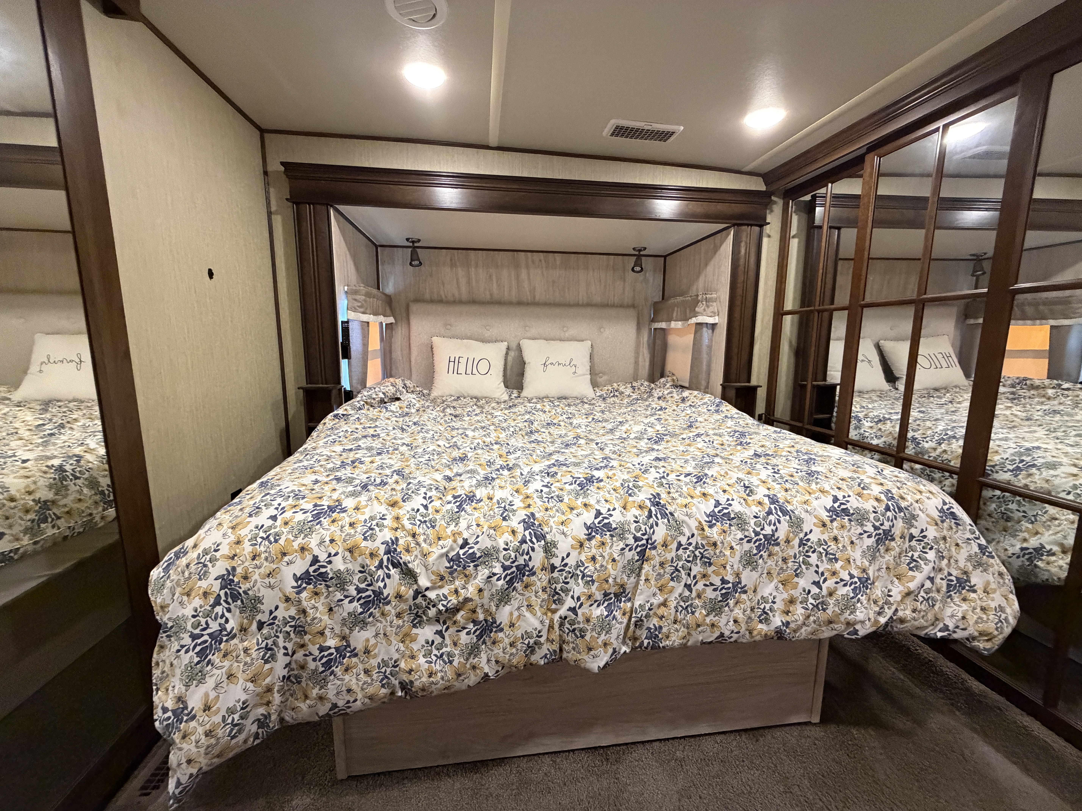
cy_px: 406
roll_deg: +0.3
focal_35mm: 14
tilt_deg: -8.6
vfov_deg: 85.7
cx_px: 541
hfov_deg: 102.1
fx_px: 438
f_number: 2.2
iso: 640
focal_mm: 2.22
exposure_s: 1/60
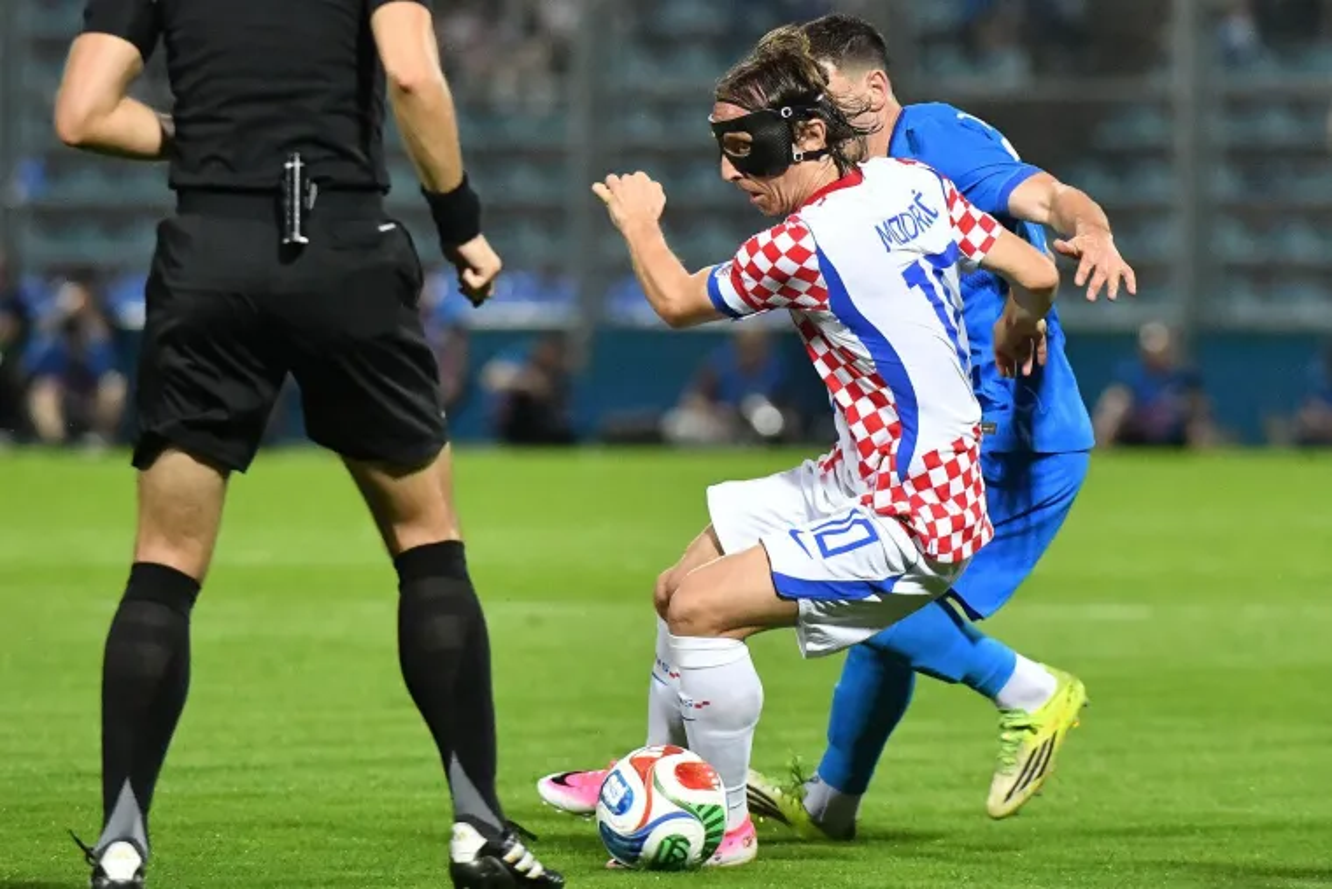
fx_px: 9991
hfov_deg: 7.6
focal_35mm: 270
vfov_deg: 5.1
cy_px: 444
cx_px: 666
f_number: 4
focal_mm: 270
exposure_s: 1/1250
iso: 6400
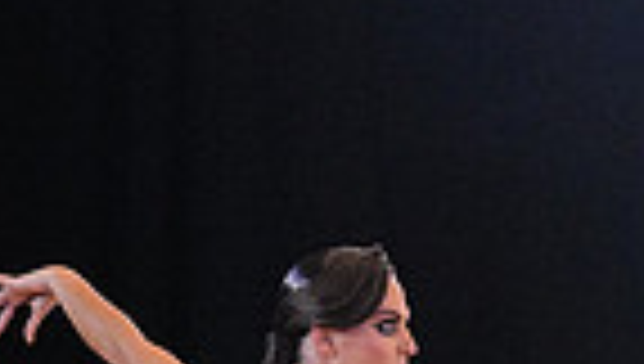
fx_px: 5799
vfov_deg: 3.6
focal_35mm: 339
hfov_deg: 6.3
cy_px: 741
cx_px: 763
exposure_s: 1/500
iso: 2500
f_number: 4
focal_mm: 80
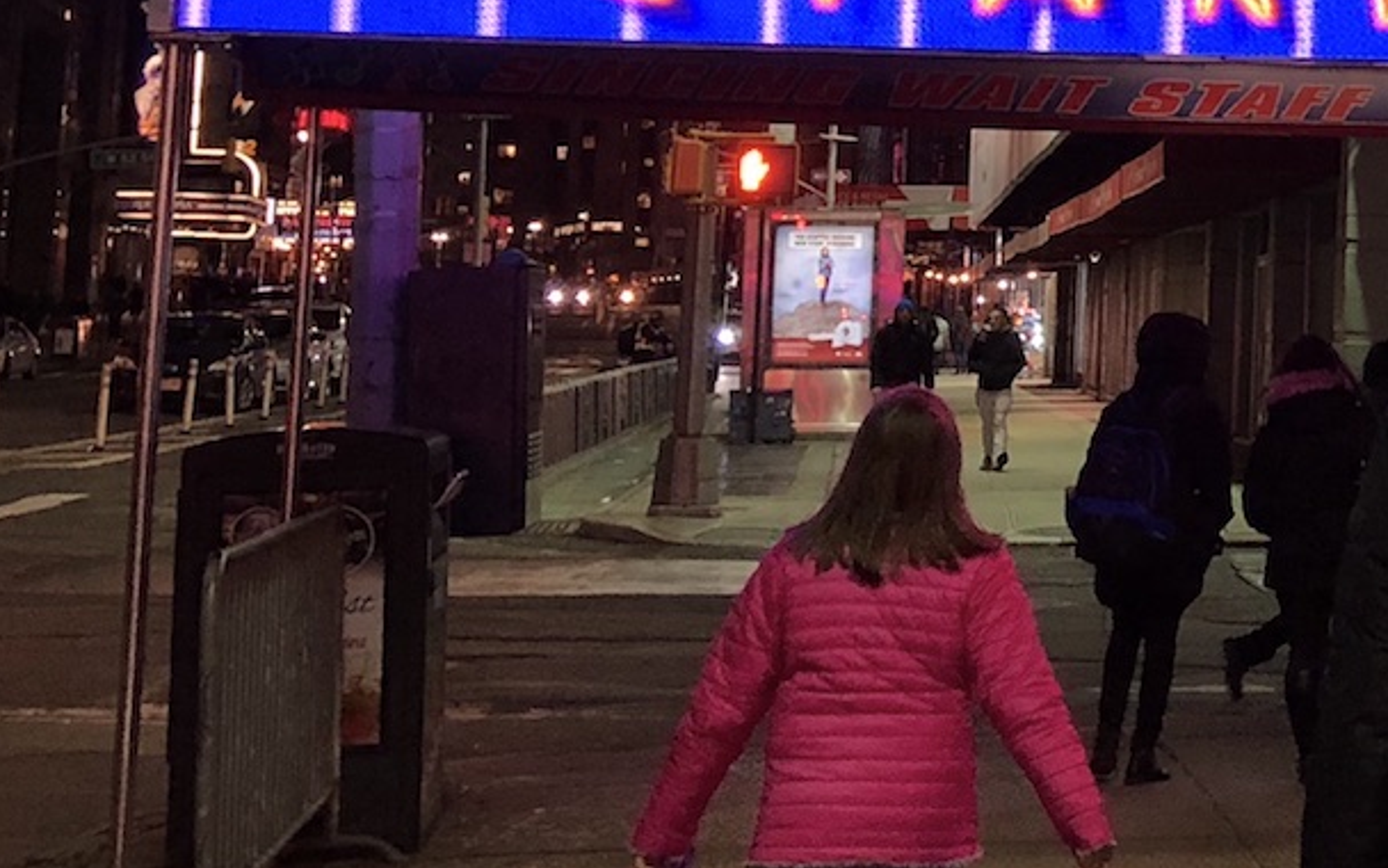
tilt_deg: +7.4
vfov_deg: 14.3
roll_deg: +0.4
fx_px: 3404
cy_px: -34
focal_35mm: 90
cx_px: 1875
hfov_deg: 20.7
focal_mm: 4
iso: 32
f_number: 1.8
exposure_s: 1/30
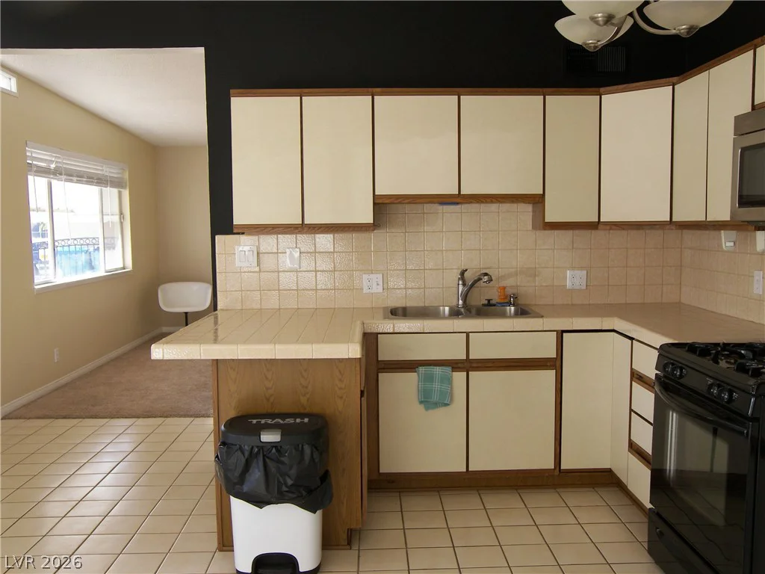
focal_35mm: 33
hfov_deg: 55.4
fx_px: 729
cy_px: 287
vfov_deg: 42.9
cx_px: 382
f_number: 3.2
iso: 50
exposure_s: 1/60
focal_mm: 6.9
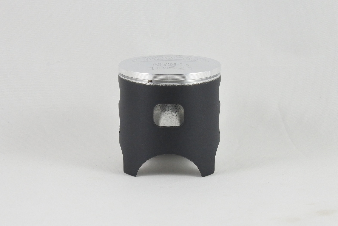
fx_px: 685
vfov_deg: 18.7
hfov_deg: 27.7
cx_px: 169
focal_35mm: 73
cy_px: 113
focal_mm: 27.2
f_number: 5.3
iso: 800
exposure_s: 1/125
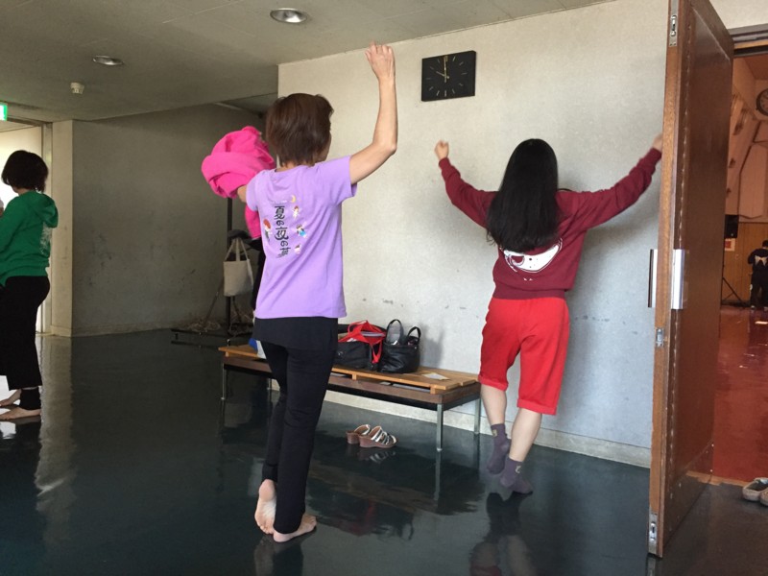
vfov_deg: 48.2
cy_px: 288
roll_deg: -2.3
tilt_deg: -3.3
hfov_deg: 61.7
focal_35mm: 29
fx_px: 643
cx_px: 384
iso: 160
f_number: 2.2
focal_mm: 4.15
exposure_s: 1/30
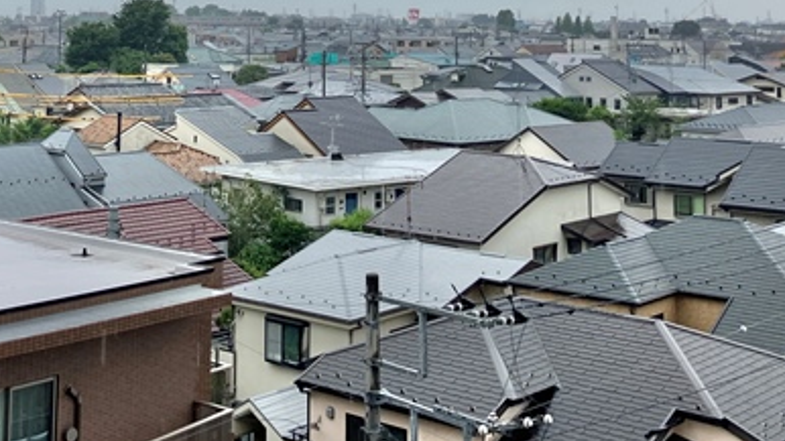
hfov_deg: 34.7
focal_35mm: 60
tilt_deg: +7.8
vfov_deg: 18.7
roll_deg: -0.4
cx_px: 285
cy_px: -120
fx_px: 1249
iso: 32
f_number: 1.8
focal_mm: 3.99
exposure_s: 1/362
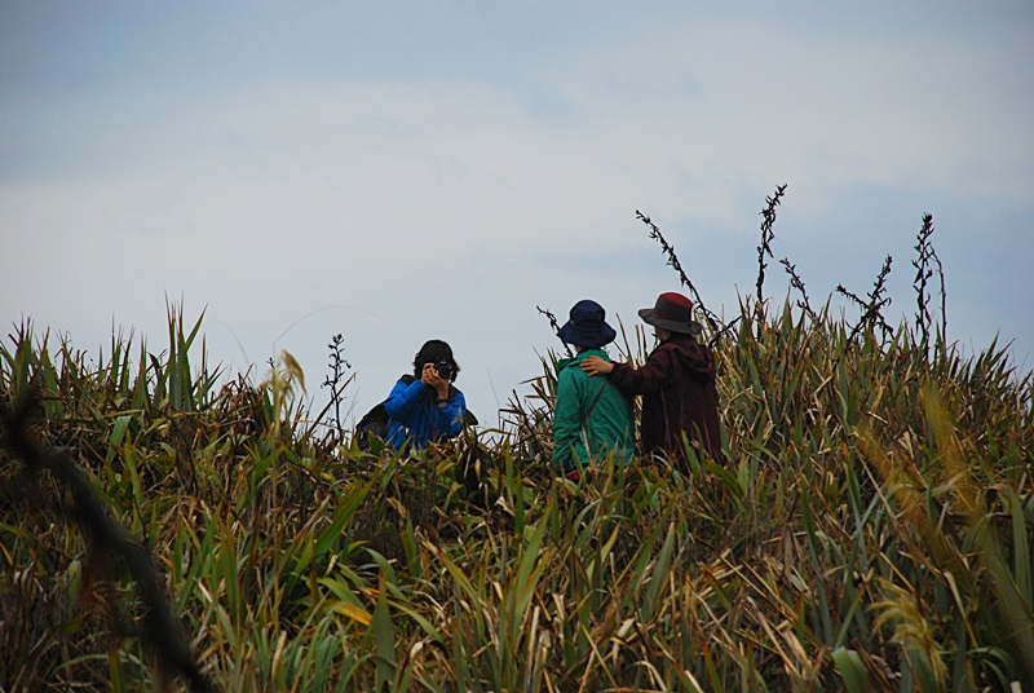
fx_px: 5825
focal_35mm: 202
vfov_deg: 6.8
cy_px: 346
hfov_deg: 10.1
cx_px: 517
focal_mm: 135
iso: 400
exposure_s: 1/800
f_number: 5.6
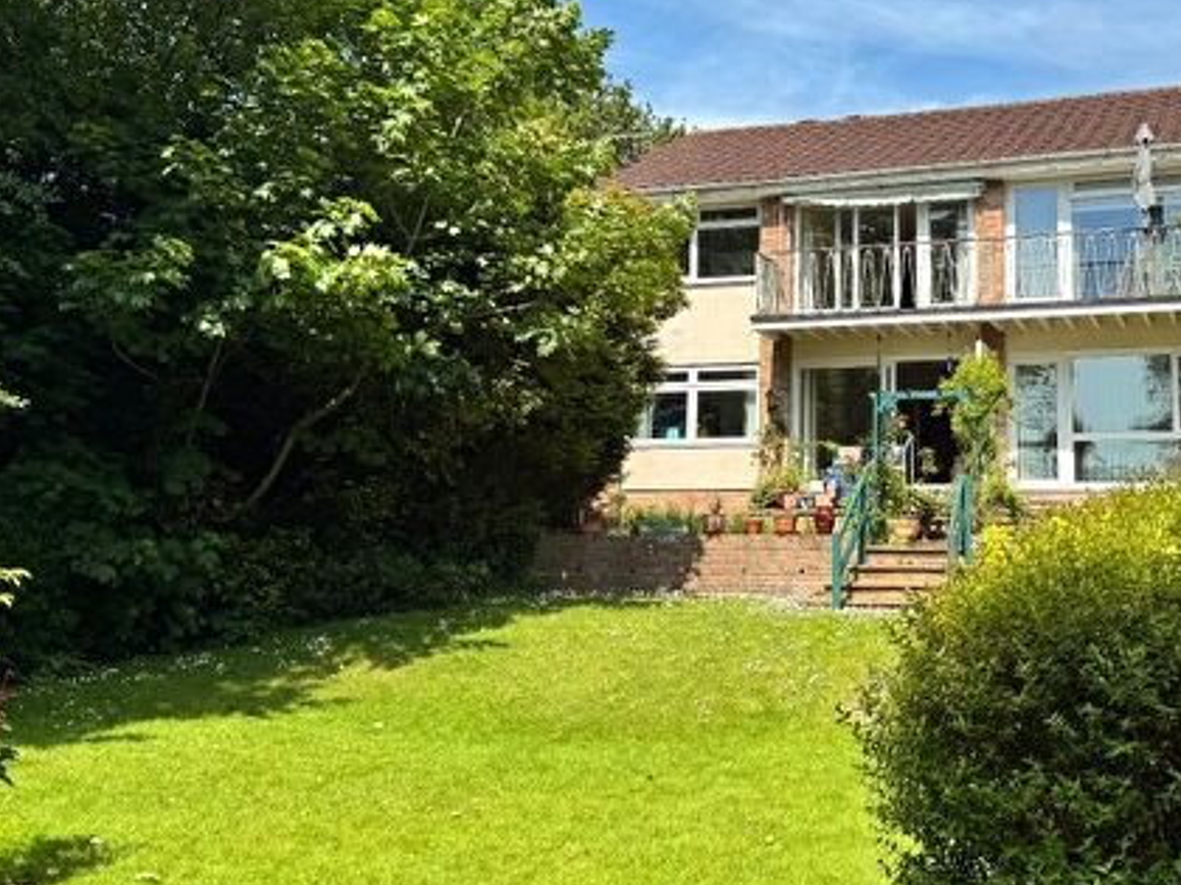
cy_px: 358
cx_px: 827
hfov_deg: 45.8
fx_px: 1365
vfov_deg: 35.8
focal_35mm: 40
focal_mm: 6.76
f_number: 1.78
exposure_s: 1/3597
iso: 80
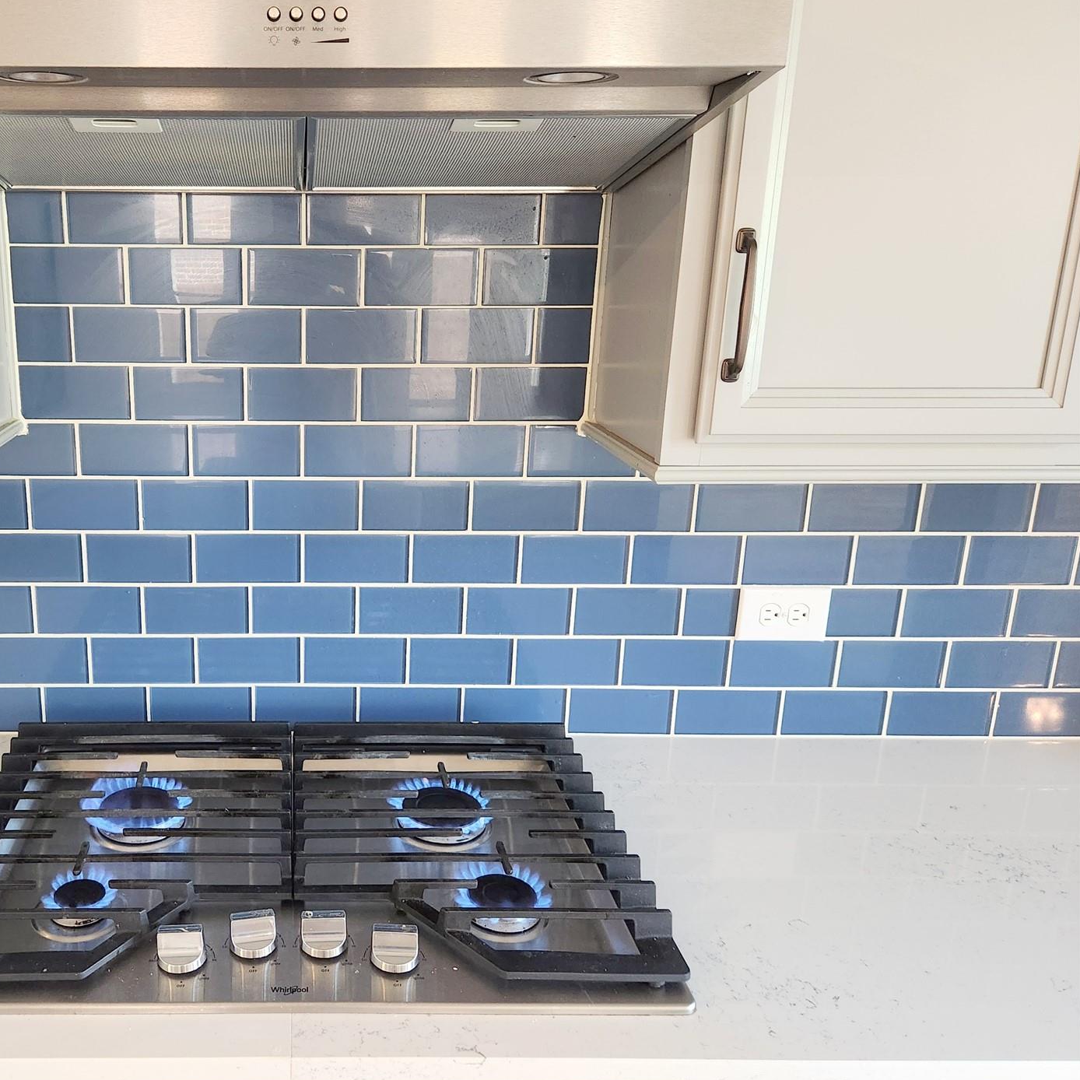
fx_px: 1059
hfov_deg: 52.0
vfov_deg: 54.0
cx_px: 286
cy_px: 528
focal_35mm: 30
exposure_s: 1/60
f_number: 1.8
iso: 640
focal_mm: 5.4
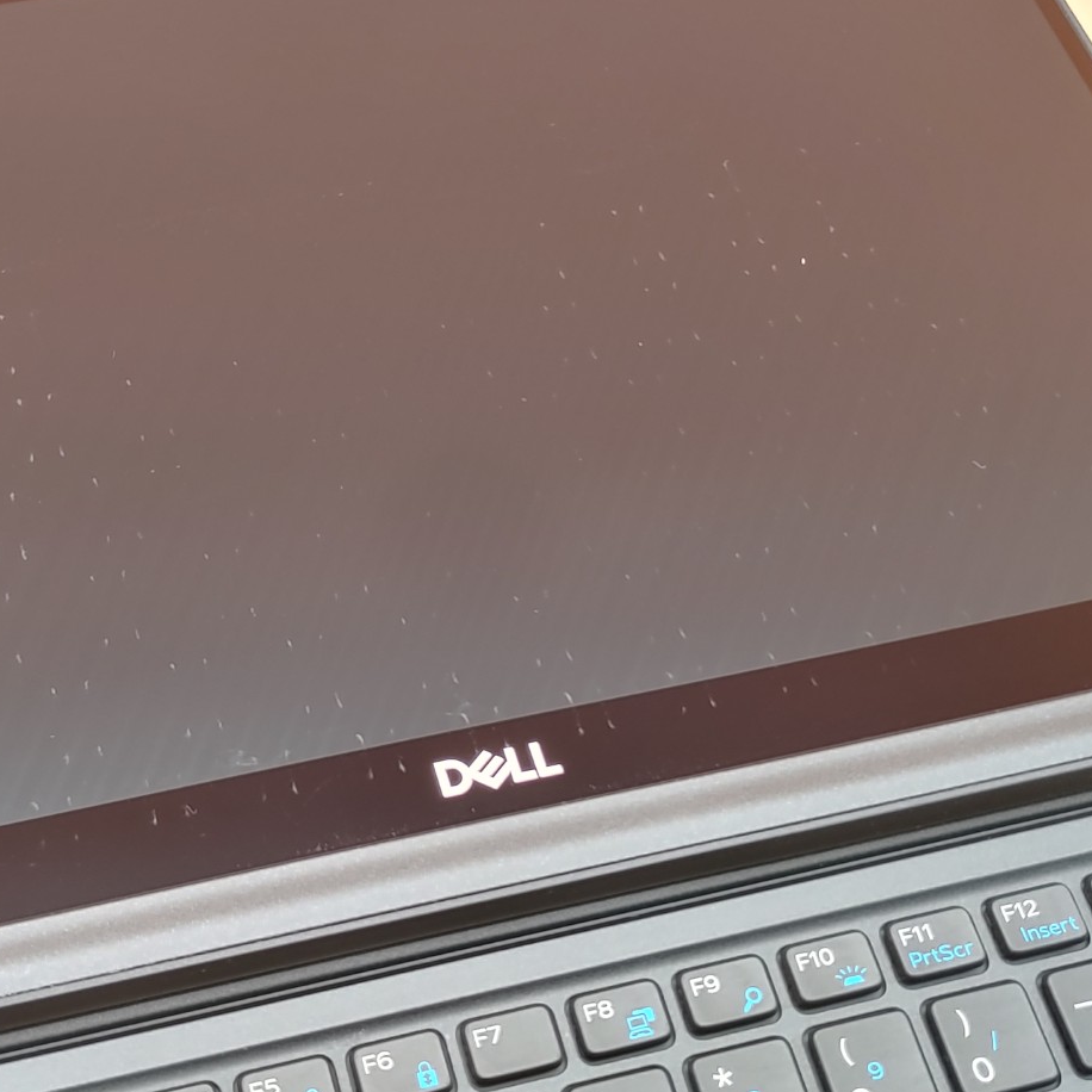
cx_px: 288
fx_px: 2034
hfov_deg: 29.6
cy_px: 484
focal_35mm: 57
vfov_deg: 30.0
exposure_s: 1/30
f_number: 1.8
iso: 100
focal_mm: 4.36
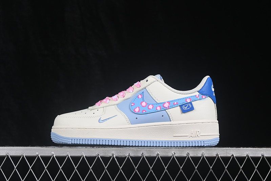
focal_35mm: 75
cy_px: 90
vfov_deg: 18.2
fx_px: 564
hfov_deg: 27.0
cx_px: 136
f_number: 8
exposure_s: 1/80
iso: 160
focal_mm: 50
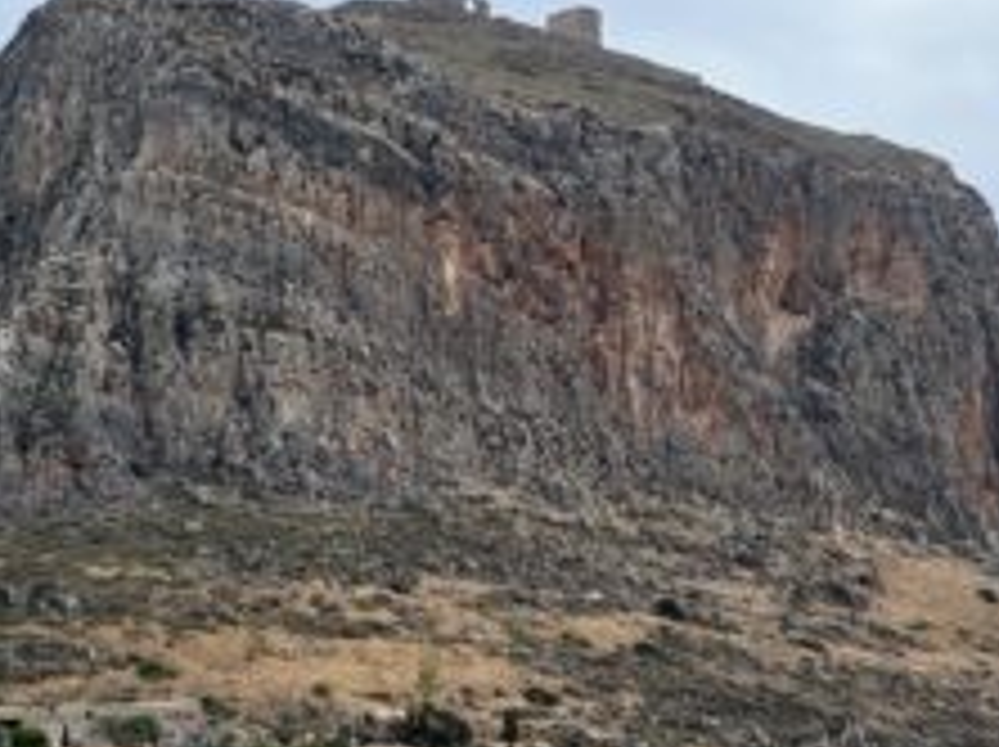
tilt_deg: +7.7
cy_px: 414
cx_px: 387
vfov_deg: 10.6
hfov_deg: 14.2
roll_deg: -0.2
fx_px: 4007
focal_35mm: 139
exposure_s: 1/827
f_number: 2.8
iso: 32
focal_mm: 9
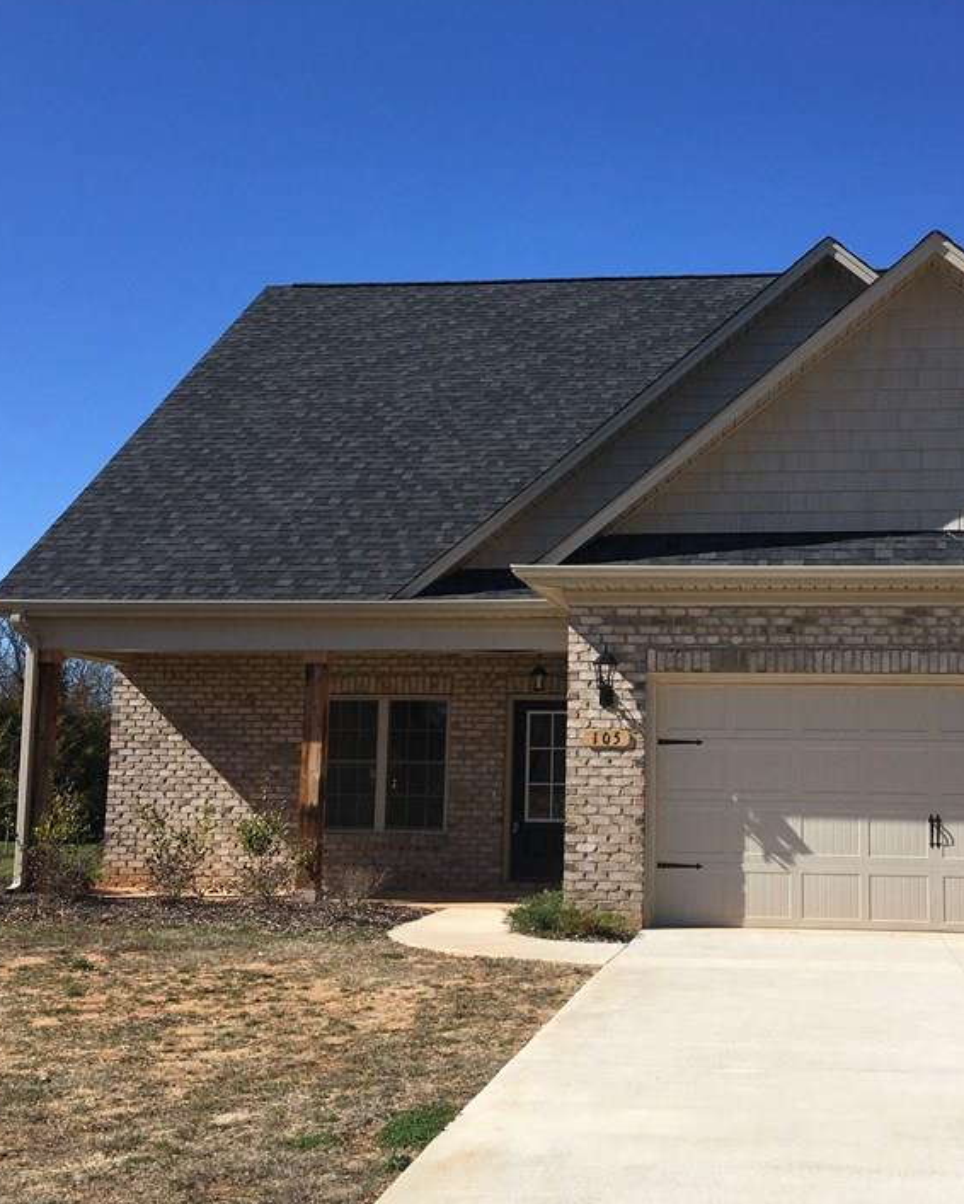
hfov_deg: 36.1
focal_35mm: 41
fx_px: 1462
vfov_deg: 44.8
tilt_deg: +7.7
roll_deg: -3.3
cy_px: 632
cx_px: 656
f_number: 2.2
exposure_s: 1/2079
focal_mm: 4.15
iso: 25
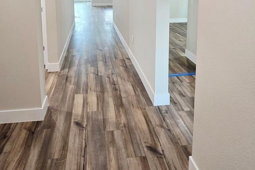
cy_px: 1
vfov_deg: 44.0
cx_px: 105
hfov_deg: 71.0
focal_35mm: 25
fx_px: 177
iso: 200
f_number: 2.2
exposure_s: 1/60.2
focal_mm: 2.2
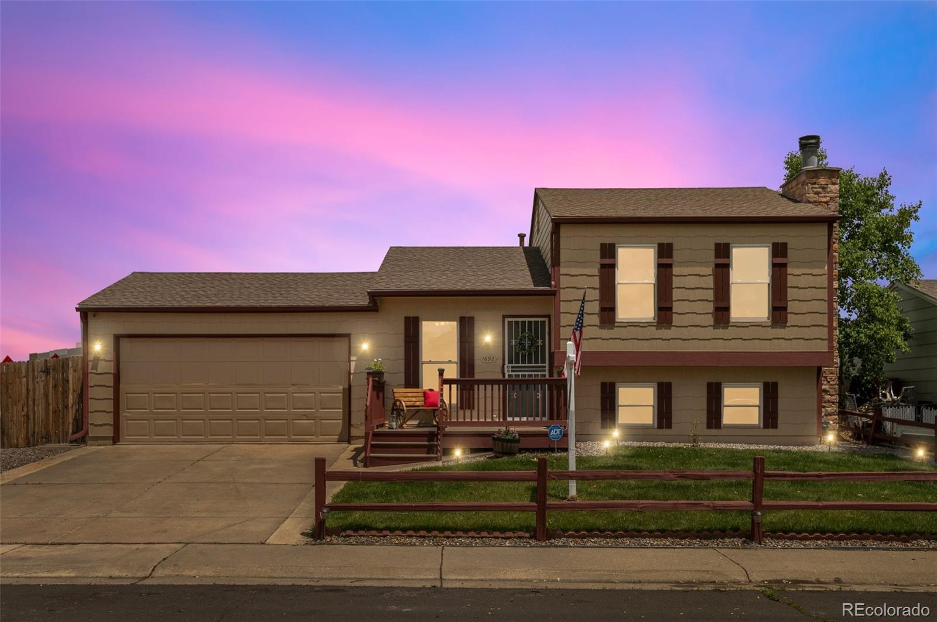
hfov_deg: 54.5
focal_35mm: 35
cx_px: 468
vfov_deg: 37.8
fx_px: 910
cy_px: 311
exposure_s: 1/2500
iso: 400
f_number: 8
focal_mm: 35
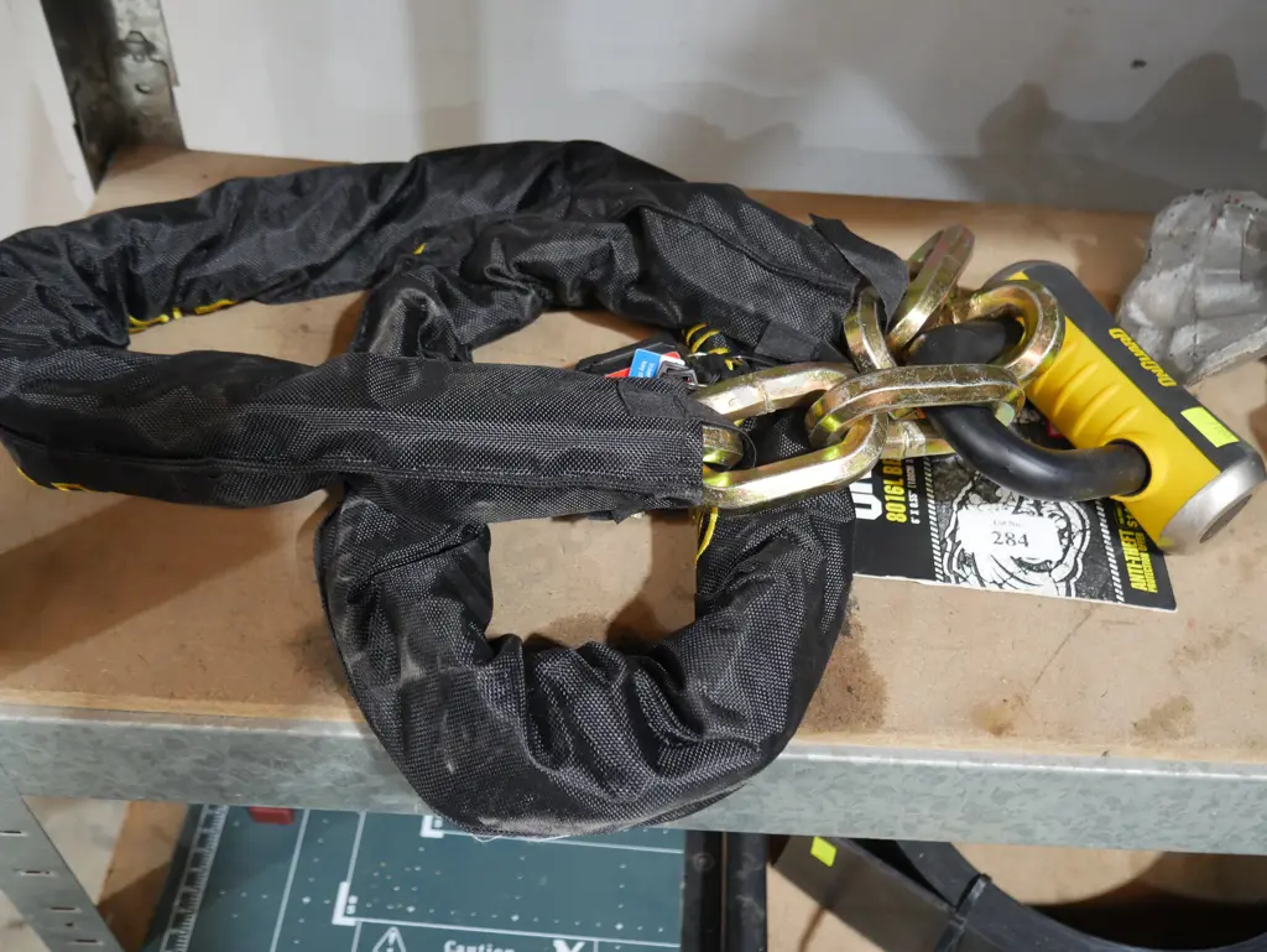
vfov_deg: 44.2
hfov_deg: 56.8
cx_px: 634
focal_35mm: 32
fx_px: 1172
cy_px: 476
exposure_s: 1/60
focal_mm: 16
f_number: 3.6
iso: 1600
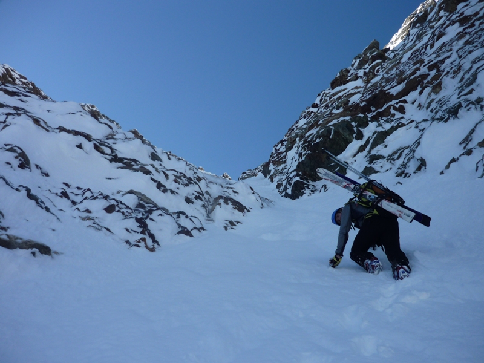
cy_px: 182
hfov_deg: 55.4
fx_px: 461
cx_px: 242
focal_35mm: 33
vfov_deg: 42.9
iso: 100
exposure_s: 1/160
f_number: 8
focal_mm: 5.5
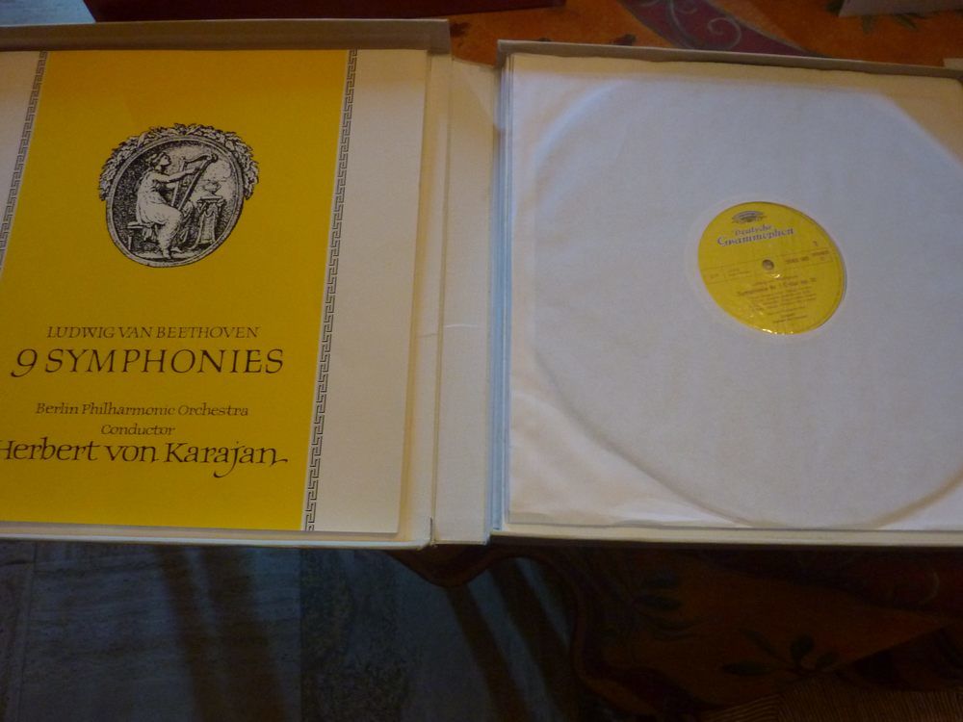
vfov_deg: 54.9
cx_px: 482
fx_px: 695
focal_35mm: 25
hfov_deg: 69.4
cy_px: 361
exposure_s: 1/13
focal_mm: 4.1
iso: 400
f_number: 3.3
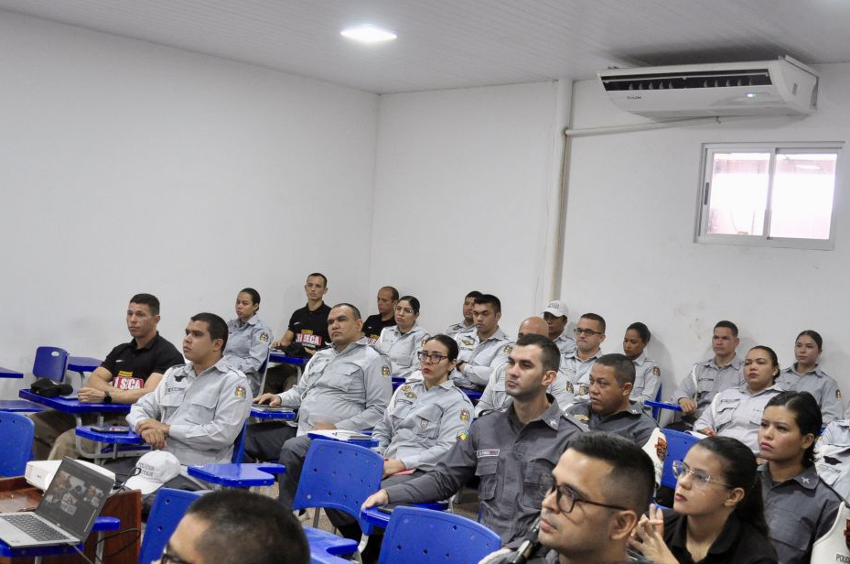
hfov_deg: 46.5
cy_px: 364
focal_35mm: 42
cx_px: 422
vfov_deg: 31.6
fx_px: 990
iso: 1600
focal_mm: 20
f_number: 3.5
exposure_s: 1/60
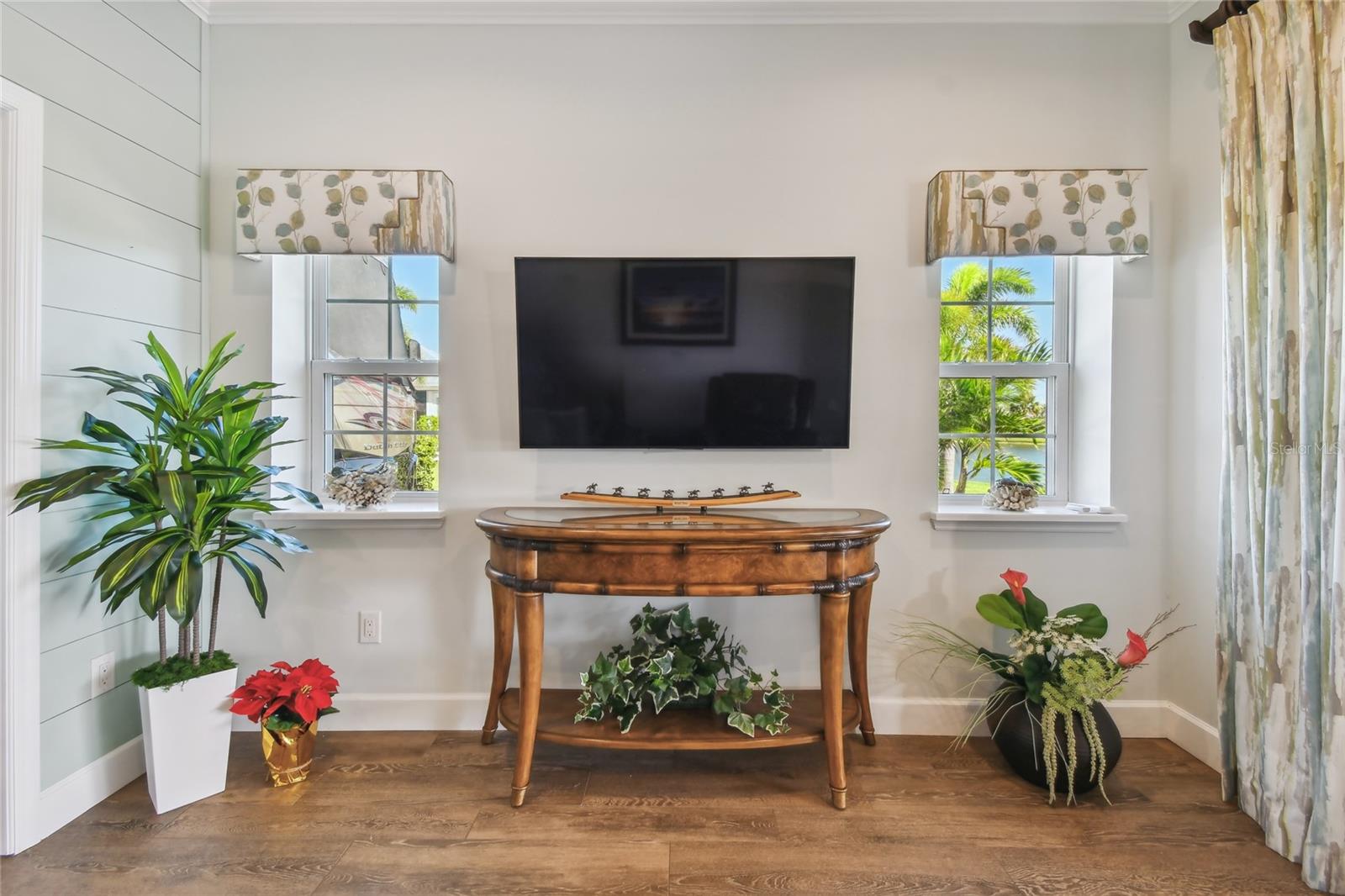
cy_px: 448
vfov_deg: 77.3
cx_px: 672
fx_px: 560
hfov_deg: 100.4
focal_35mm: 15
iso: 100
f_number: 7.1
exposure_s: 1/50
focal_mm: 10
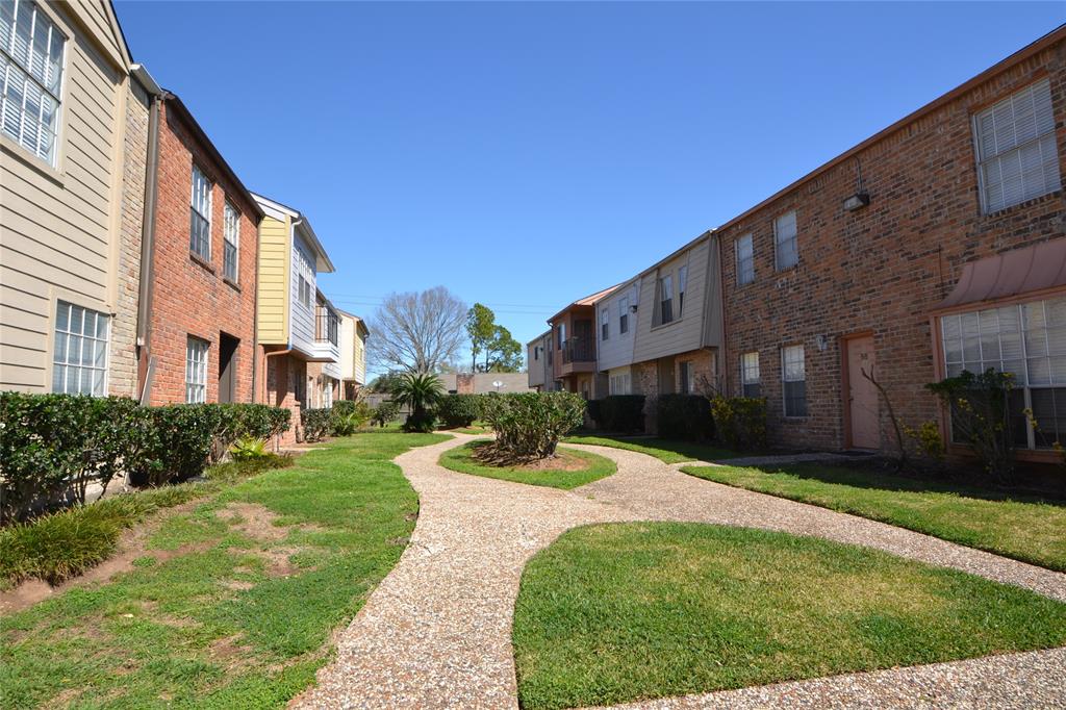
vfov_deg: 63.2
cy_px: 355
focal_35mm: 20
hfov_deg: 85.4
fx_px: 577
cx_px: 533
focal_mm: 13
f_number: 8
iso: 100
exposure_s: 1/200
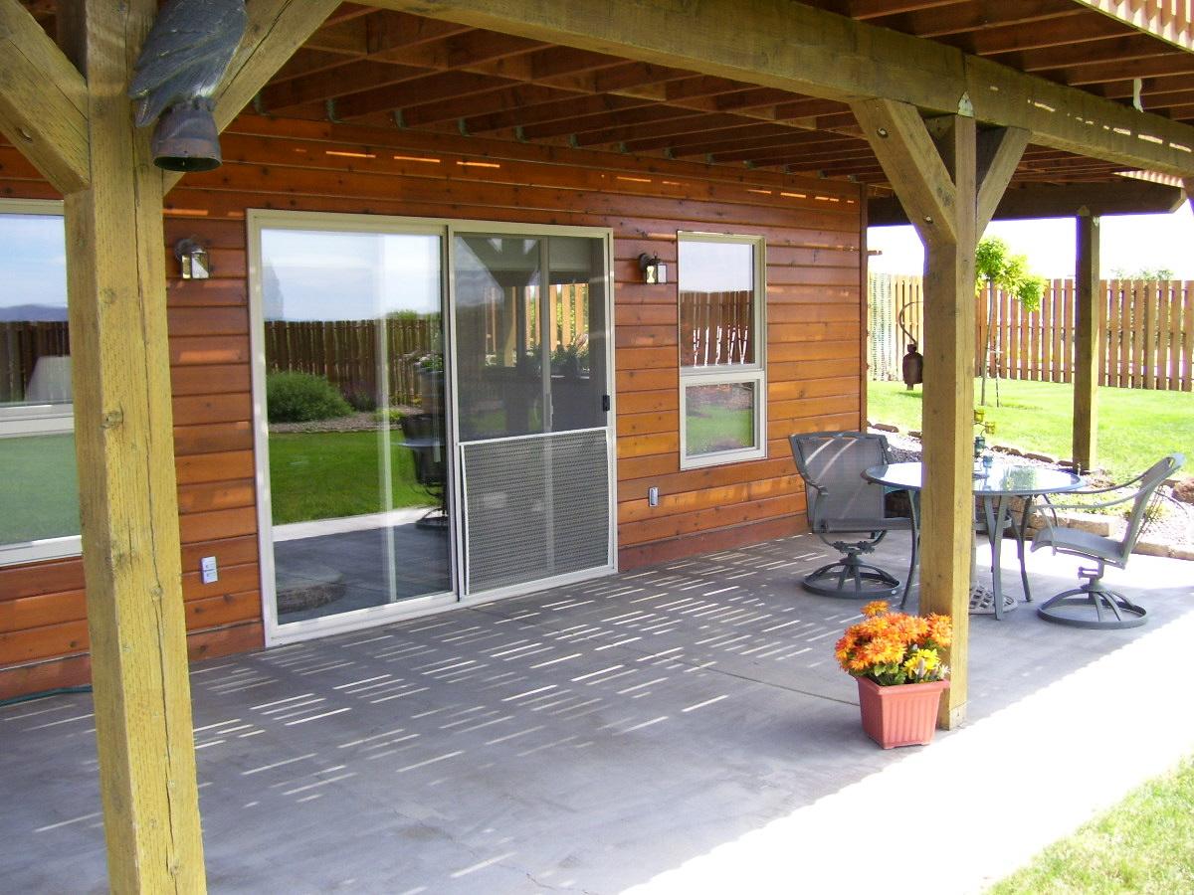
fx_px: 1276
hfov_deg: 50.1
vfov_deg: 38.7
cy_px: 448
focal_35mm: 37
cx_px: 597
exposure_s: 1/250
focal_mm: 6
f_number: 2.7
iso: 80
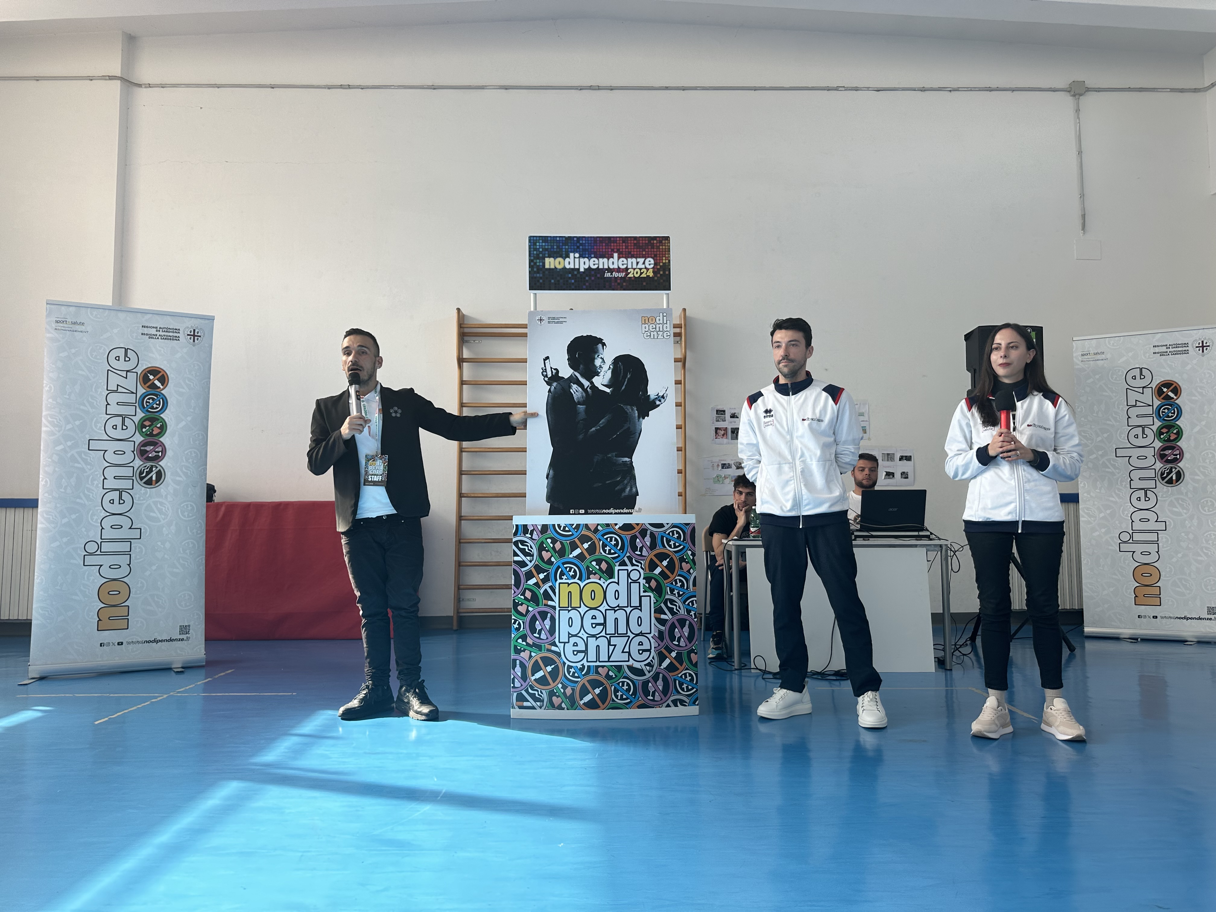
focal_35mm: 24
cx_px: 608
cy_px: 456
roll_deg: +0.2
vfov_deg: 56.8
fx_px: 843
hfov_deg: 71.6
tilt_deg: +4.9
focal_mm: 6.86
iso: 64
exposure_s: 1/243
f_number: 1.78
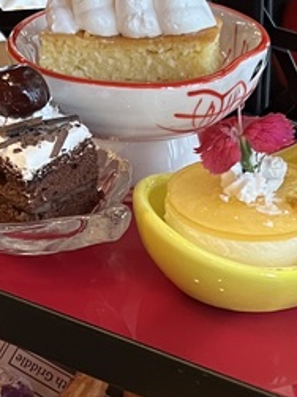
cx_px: 54
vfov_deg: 18.5
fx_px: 1214
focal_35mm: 106
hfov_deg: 13.9
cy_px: 172
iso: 400
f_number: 1.5
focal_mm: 5.7
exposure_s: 1/60
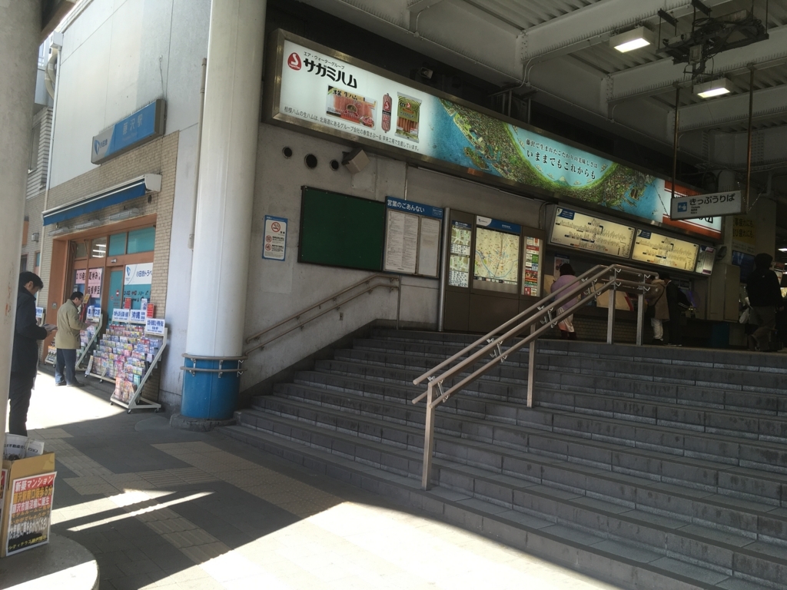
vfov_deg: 48.2
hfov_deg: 61.7
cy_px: 295
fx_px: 659
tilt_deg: +2.6
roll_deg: -3.3
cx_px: 394
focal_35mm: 29
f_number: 2.2
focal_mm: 4.15
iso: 25
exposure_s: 1/192
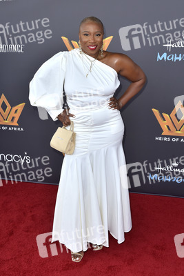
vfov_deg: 55.8
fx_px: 260
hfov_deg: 38.9
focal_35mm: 34
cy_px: 138
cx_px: 92
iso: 160
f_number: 7.1
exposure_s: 1/250
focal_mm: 34
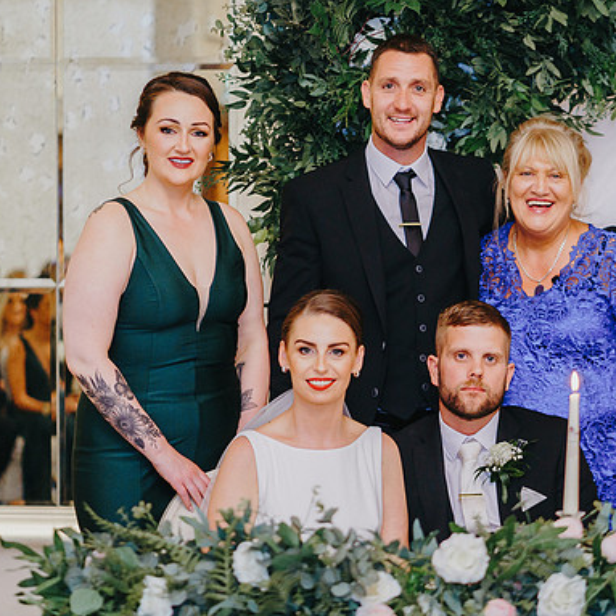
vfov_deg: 13.0
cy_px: 296
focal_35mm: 134
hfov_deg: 13.0
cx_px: 425
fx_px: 2698
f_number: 2.2
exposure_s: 1/200
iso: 1250
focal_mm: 85
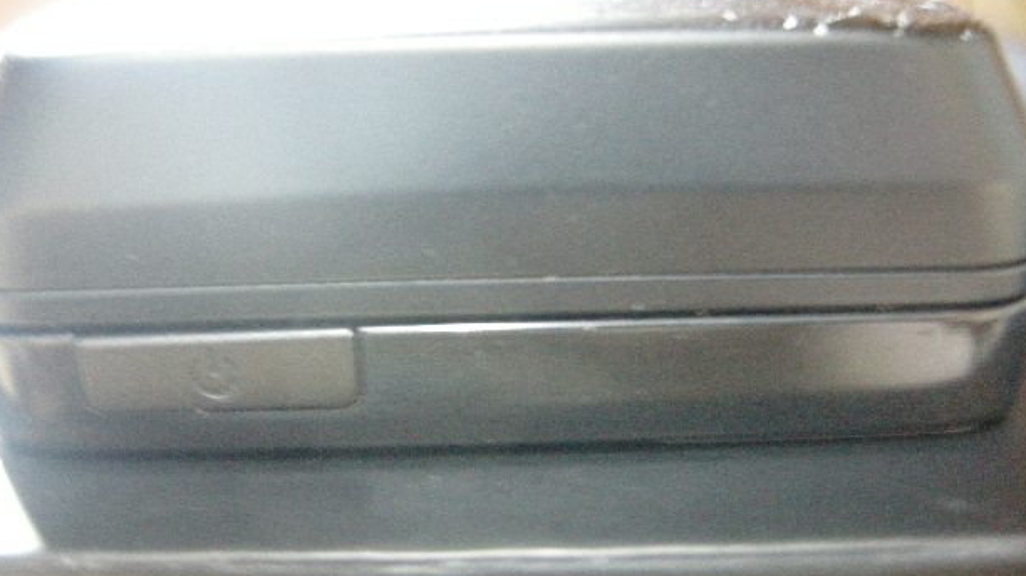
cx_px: 501
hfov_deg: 49.4
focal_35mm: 41
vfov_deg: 29.0
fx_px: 1115
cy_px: 327
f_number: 2.7
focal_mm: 7.5
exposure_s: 1/2.2
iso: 800
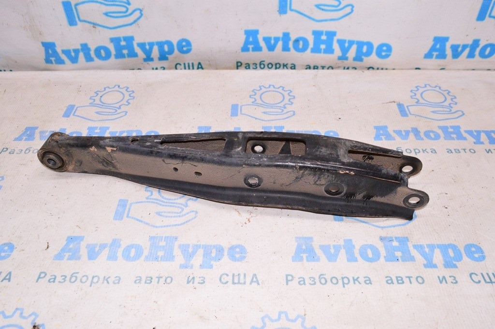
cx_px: 248
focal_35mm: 30
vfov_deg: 43.5
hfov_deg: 62.0
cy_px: 164
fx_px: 412
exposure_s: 1/125
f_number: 8
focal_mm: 20
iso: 1600
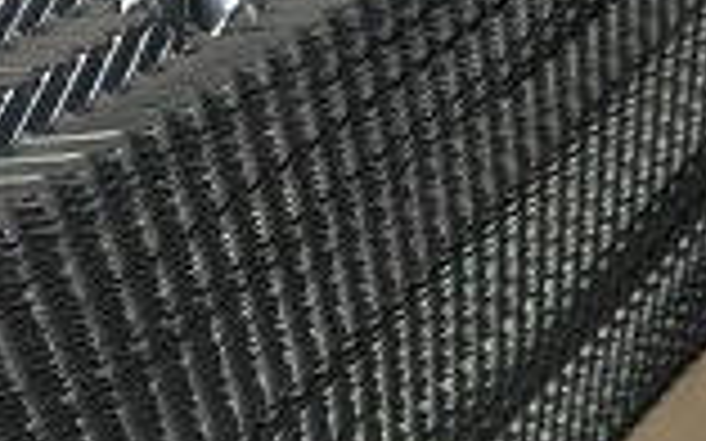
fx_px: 1606
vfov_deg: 15.6
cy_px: 207
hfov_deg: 24.4
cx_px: 130
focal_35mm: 84
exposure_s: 1/40
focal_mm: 32.2
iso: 10000
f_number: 5.6
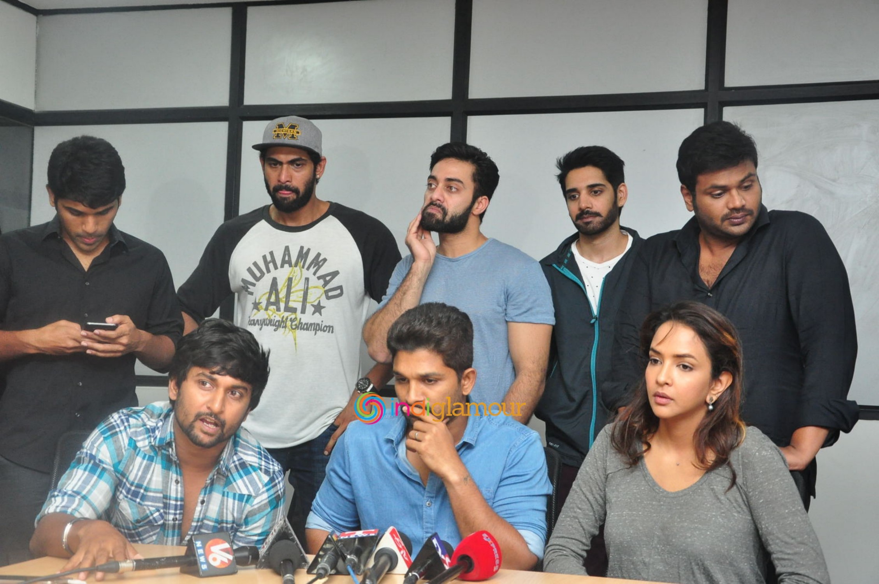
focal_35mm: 52
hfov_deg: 37.9
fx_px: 1280
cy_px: 292
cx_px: 440
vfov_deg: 25.7
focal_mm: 35
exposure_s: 1/125
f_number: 5.6
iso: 1600
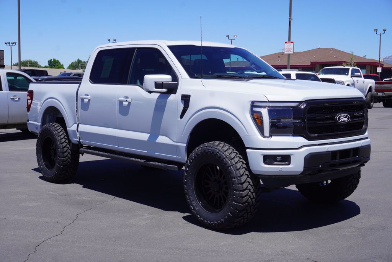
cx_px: 196
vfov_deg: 28.1
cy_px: 131
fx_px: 523
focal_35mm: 48
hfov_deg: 41.1
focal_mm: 32
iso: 100
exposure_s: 1/125
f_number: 11
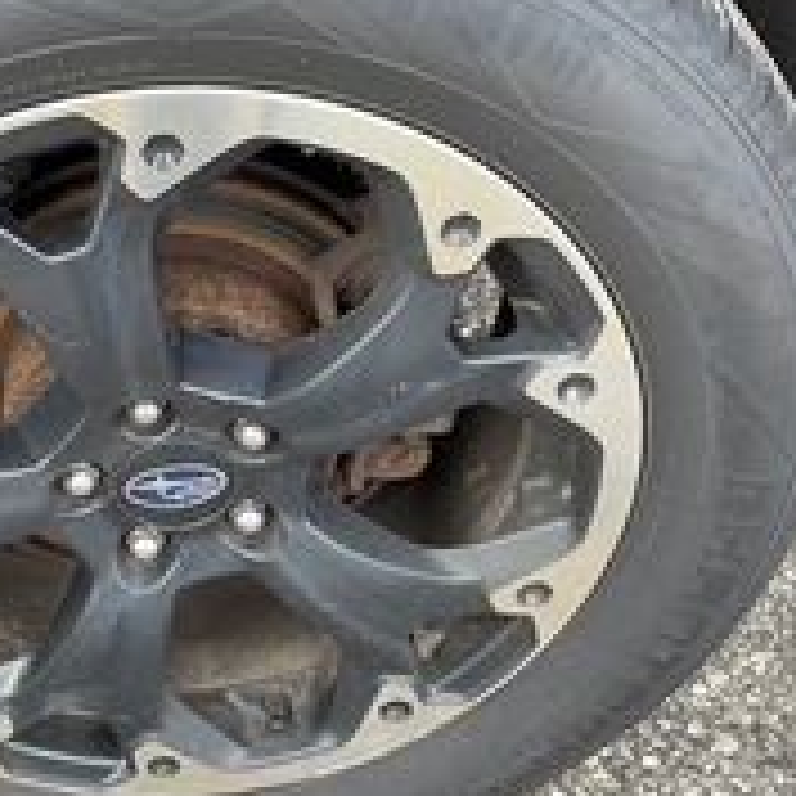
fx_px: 1509
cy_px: 337
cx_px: 157
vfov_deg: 29.5
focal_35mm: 58
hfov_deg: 28.9
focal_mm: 3
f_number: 1.8
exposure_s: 1/137
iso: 16
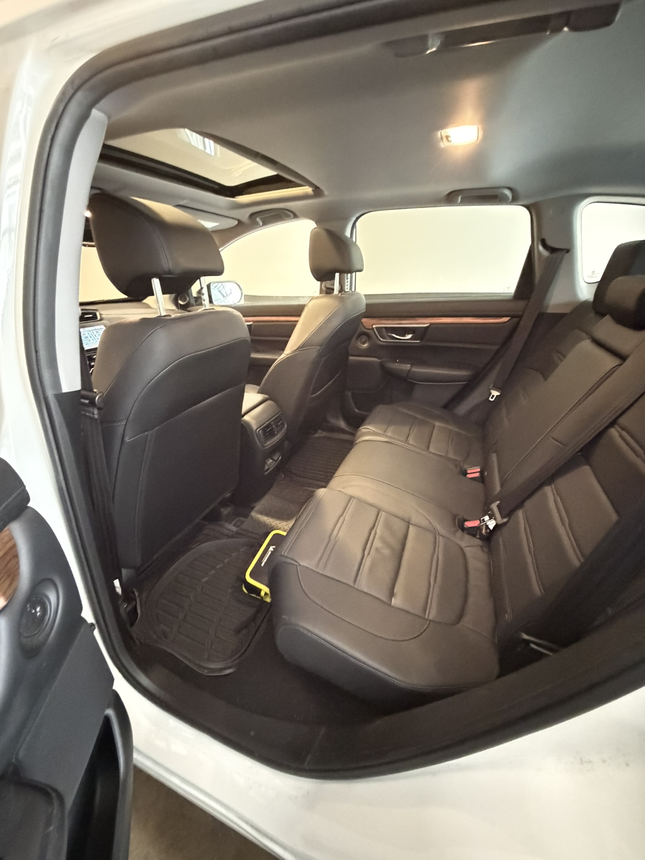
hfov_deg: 85.7
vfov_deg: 102.1
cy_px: 430
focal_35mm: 14
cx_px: 322
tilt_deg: -24.5
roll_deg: +0.9
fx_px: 348
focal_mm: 2.22
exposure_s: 1/17
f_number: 2.2
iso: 3200
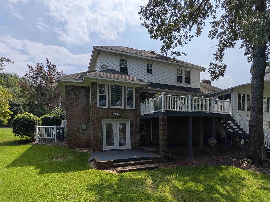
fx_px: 140
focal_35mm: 18
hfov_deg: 87.7
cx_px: 141
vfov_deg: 68.9
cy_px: 140
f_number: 1.7
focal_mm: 2.02
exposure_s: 1/5319
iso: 22
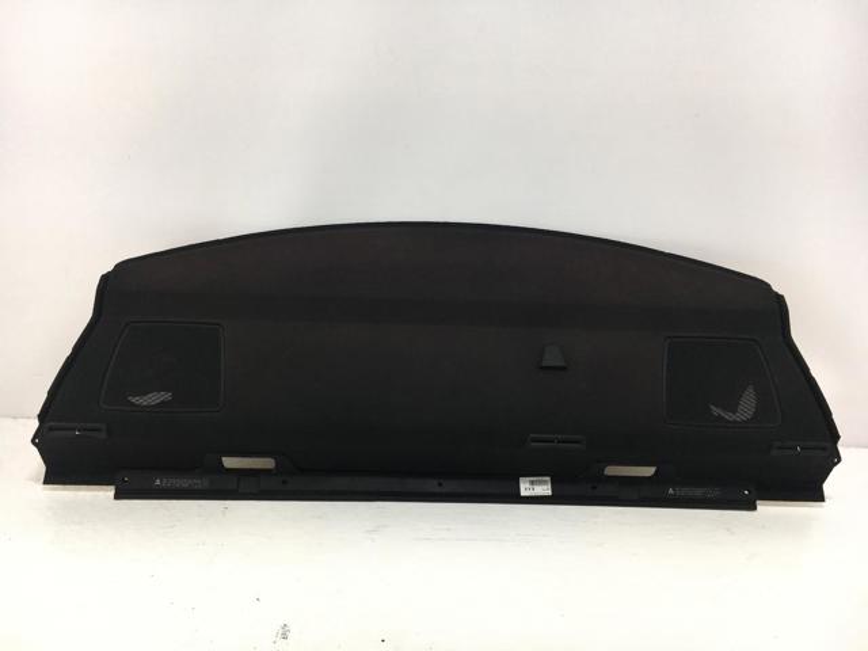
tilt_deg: -23.1
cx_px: 434
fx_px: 727
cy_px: 326
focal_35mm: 29
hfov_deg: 61.7
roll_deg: -2.3
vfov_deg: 48.2
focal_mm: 4.15
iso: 25
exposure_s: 1/351
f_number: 2.2
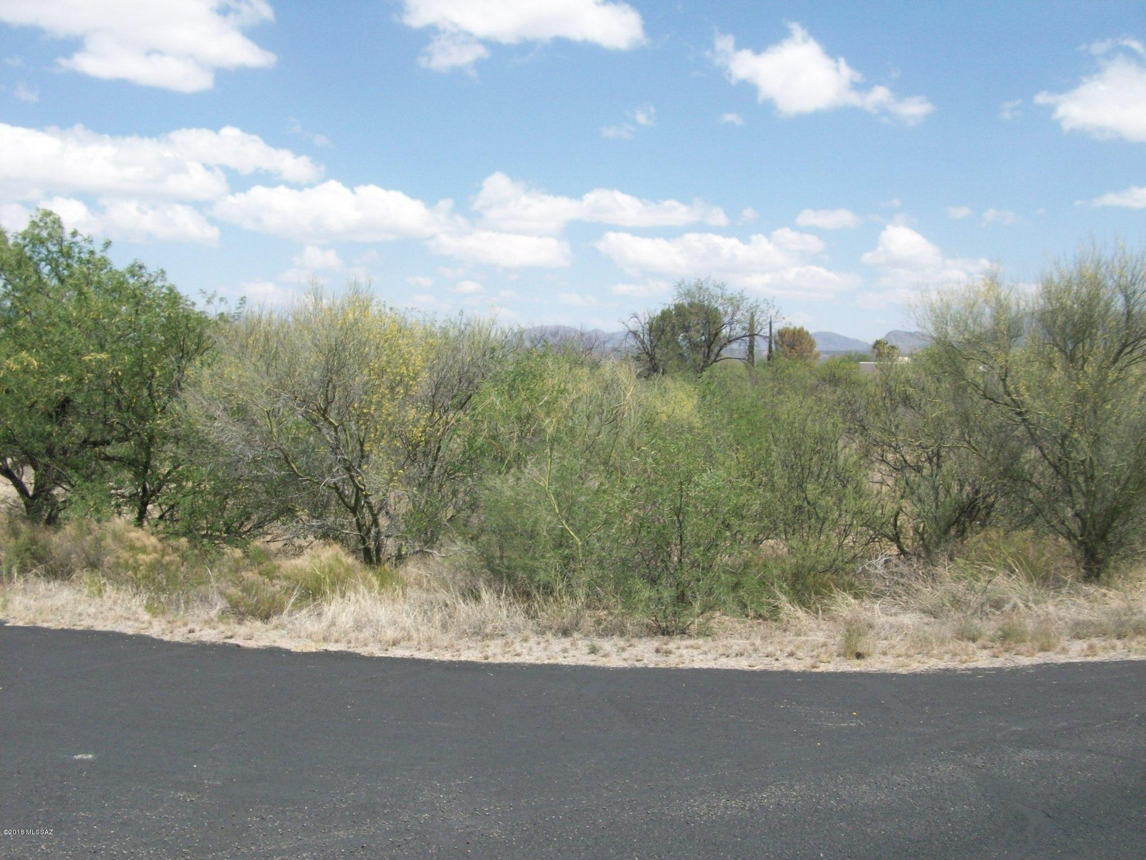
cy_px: 430
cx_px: 573
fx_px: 1126
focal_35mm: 34
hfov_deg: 54.0
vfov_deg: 41.8
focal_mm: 5.7
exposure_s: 1/290
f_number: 5.5
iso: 64
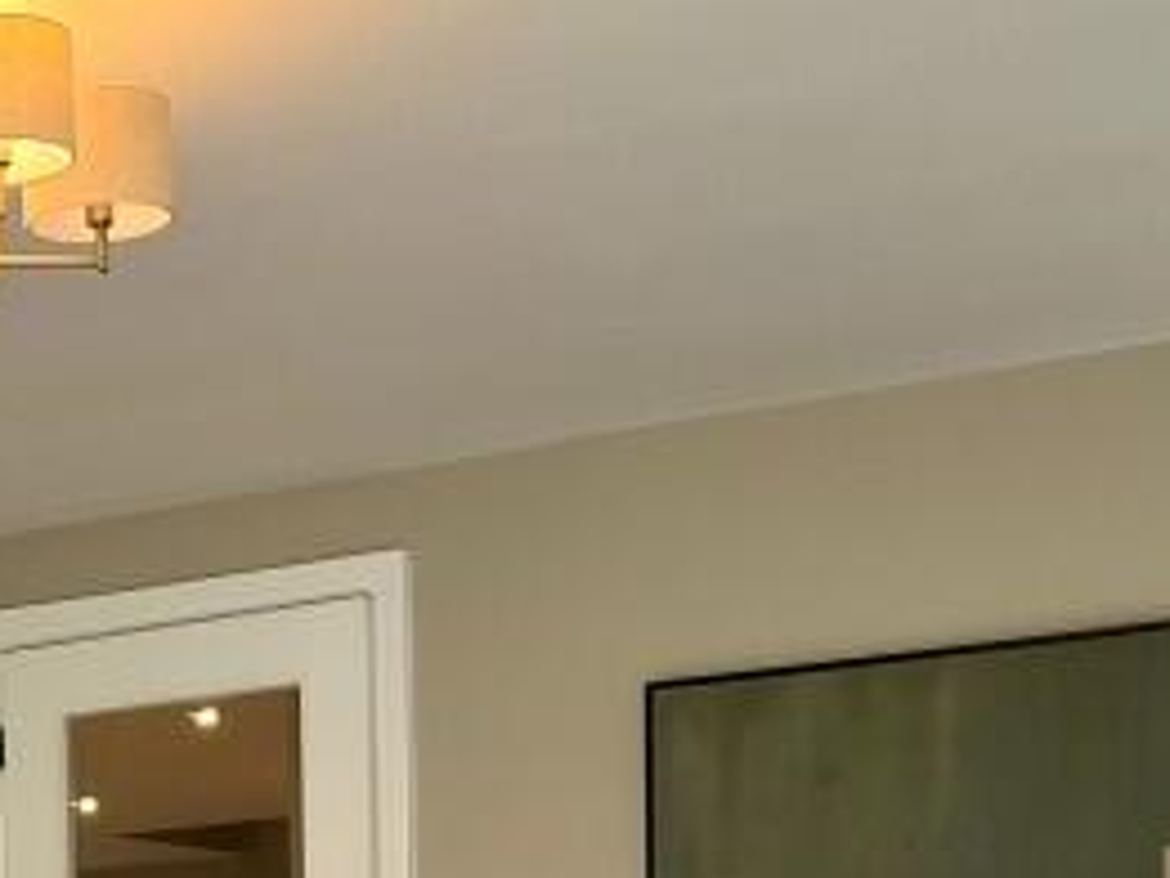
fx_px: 3449
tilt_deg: -5.0
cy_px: 1496
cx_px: -81
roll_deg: +2.3
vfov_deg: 13.3
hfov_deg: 18.6
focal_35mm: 102
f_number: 1.5
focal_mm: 5.7
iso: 64
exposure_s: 1/121
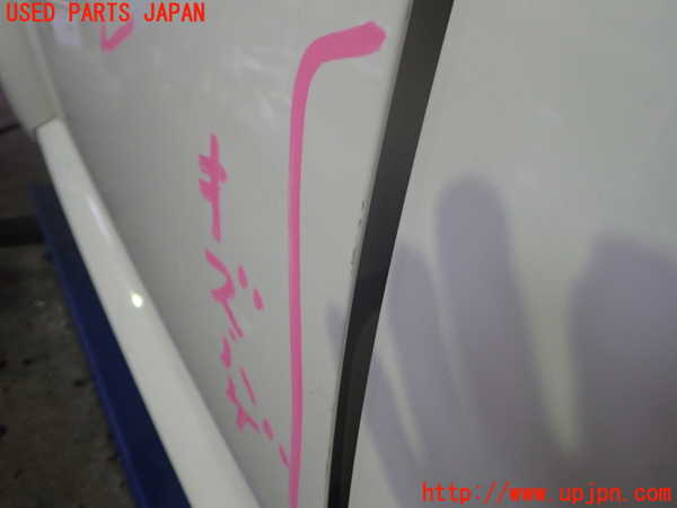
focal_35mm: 30
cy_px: 254
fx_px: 587
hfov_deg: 60.0
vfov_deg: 46.8
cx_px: 338
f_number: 2.3
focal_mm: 5.4
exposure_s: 1/30
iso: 200
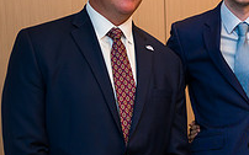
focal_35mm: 97
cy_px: 134
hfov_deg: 20.7
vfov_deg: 13.4
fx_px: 658
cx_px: 251
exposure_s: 1/200
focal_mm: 33
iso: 640
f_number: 3.2
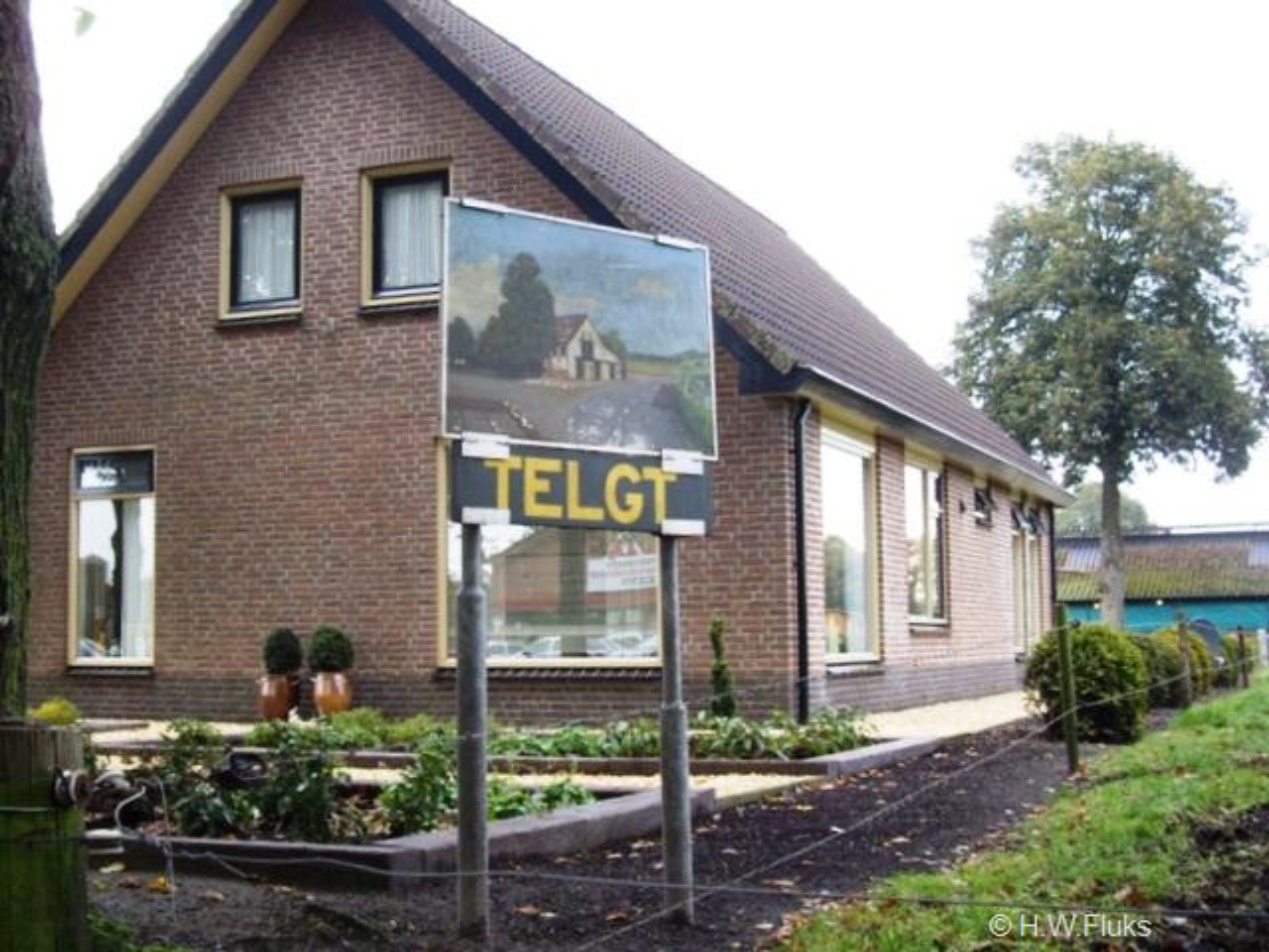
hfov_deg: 49.0
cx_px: 634
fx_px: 1393
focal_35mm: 38
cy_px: 476
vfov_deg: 37.7
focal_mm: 7.9
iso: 200
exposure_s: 1/60
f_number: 2.8
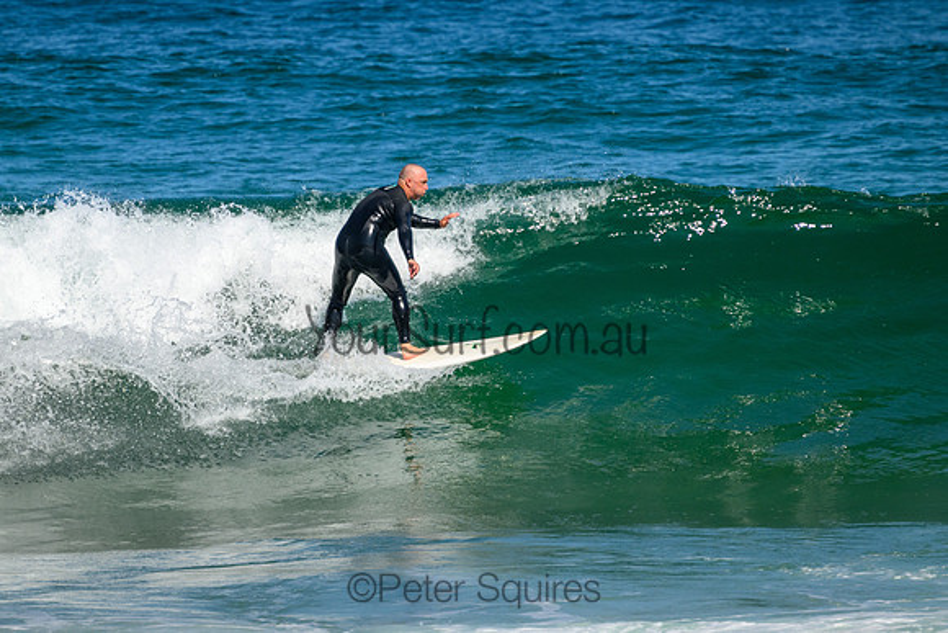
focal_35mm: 920
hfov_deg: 2.2
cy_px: 271
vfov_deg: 1.5
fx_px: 24240
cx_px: 405
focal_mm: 800
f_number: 11
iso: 1100
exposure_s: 1/2000
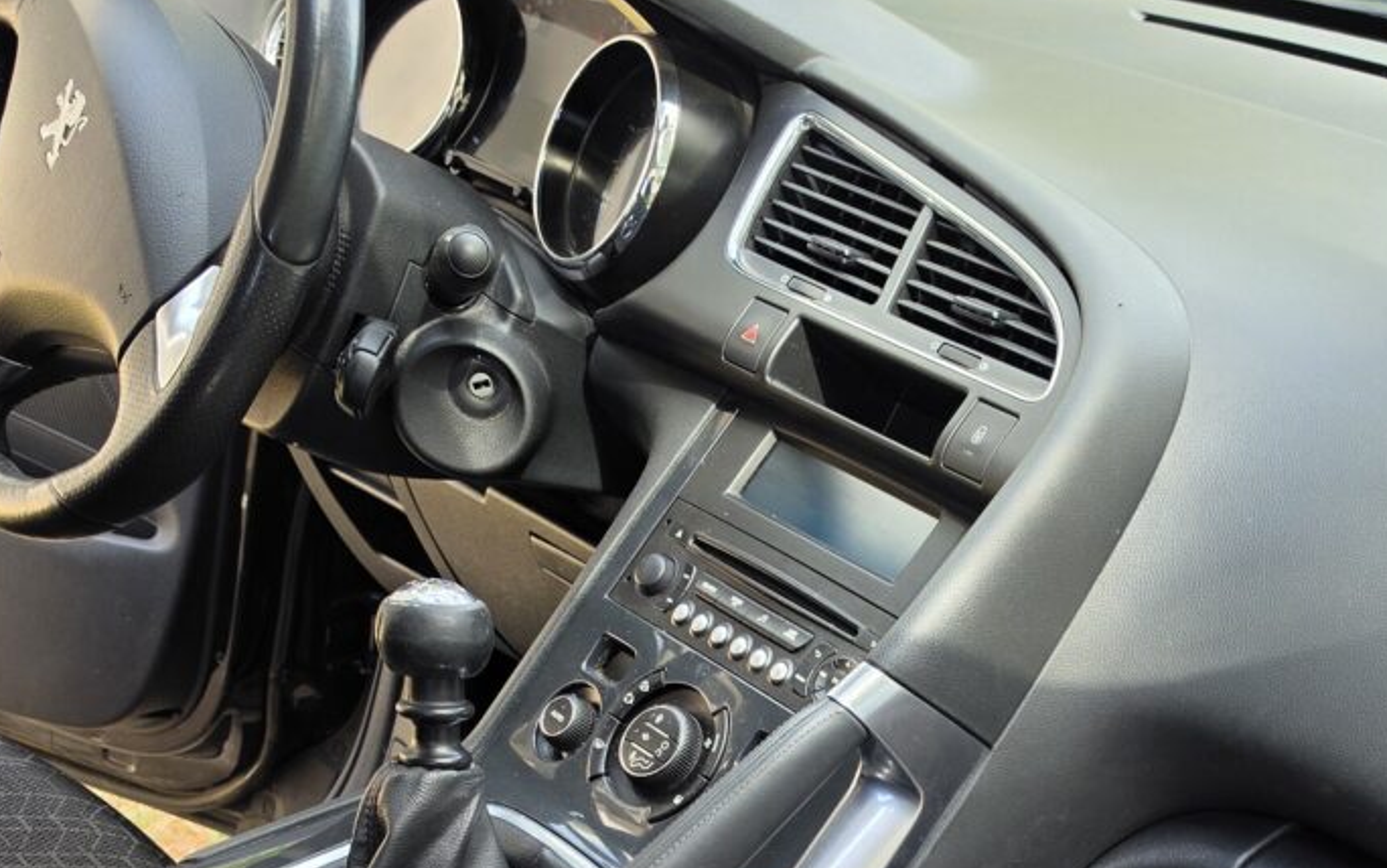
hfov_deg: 35.3
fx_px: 2155
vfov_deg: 20.9
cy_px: 1101
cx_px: 927
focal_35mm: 57
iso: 20
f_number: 1.4
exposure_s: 1/180
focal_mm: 6.5
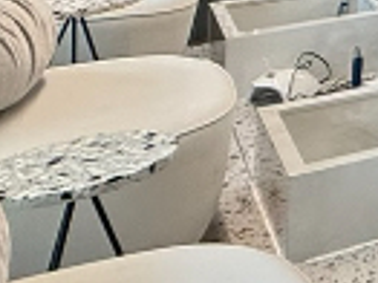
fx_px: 1167
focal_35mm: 107
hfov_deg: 11.9
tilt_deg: +4.8
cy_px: -390
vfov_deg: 11.5
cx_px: 1065
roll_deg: -0.1
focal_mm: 2.22
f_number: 2.2
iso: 160
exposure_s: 1/100
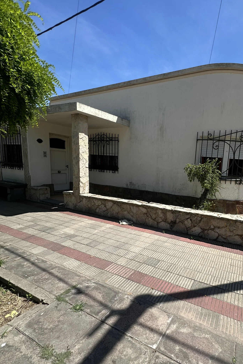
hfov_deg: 65.1
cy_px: 193
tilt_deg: -8.3
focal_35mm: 18
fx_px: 182
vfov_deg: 89.9
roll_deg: -3.4
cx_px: 168
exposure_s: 1/1715
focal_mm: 2.22
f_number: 2.2
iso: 50
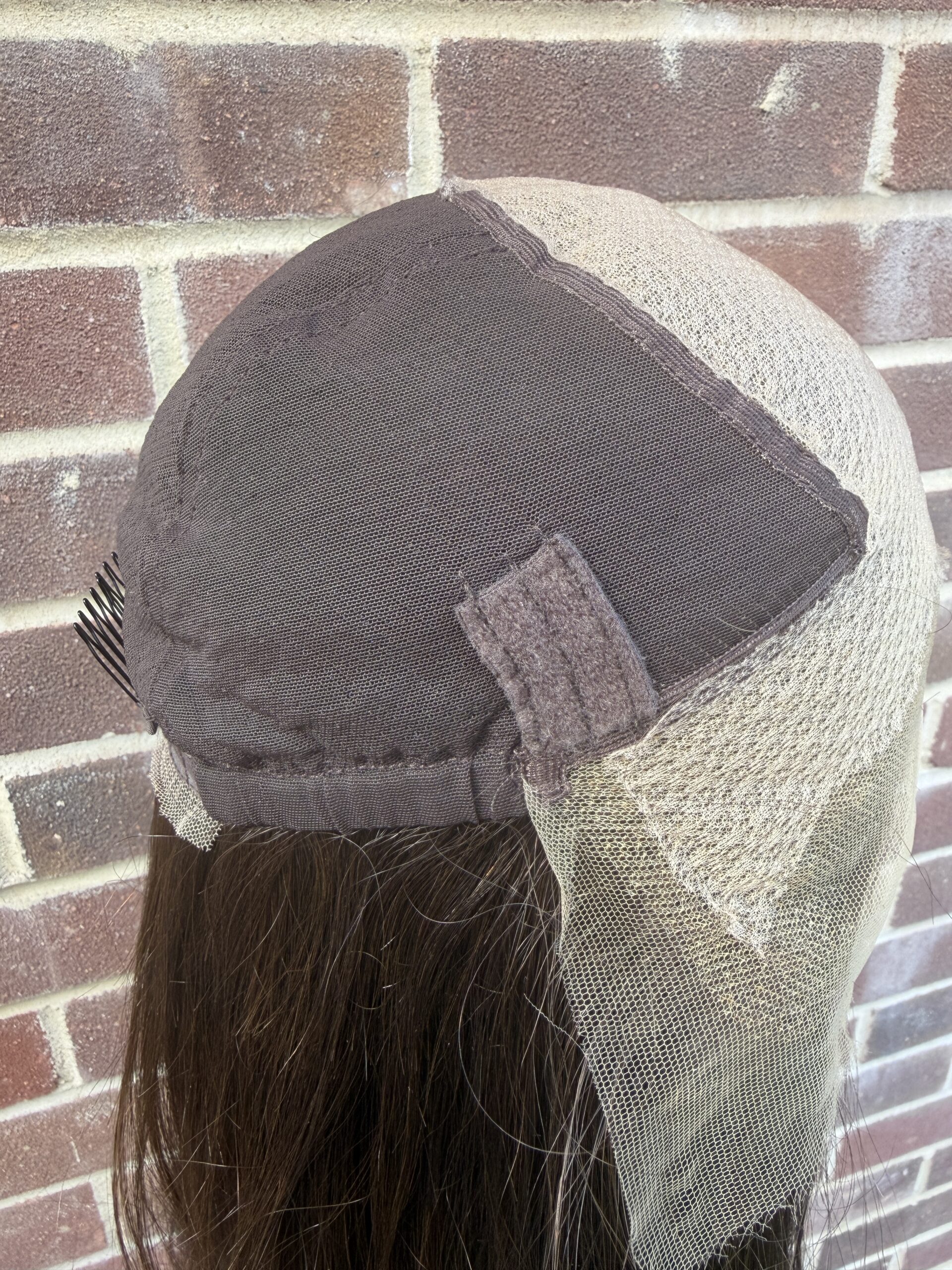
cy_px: 635
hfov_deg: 56.8
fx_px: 880
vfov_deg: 71.6
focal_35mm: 24
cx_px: 476
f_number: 2.2
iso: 80
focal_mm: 2.22
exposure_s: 1/121
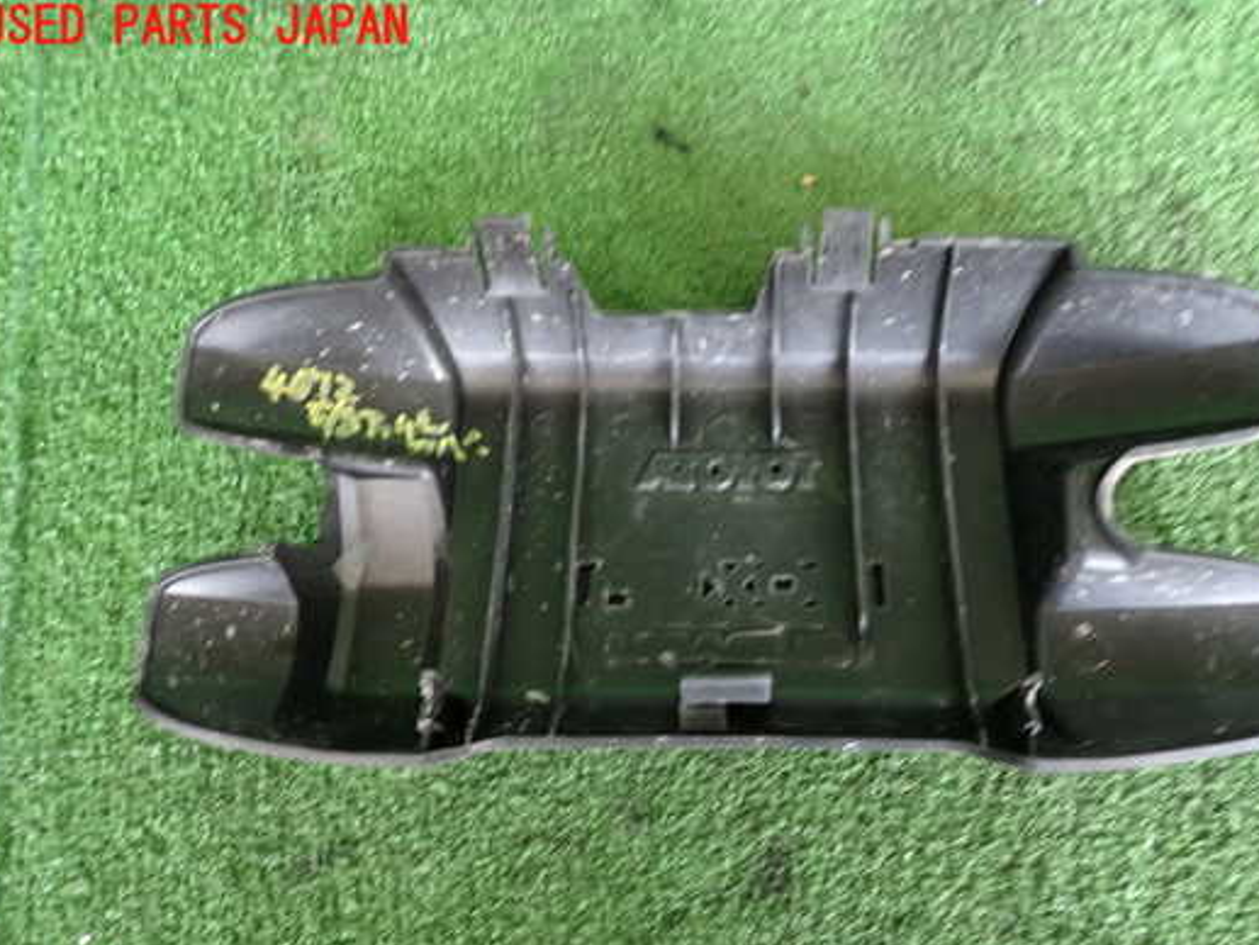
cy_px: 546
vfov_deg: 48.1
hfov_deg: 61.5
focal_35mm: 29
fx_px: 1055
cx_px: 696
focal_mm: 4.5
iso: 250
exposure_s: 1/30
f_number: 2
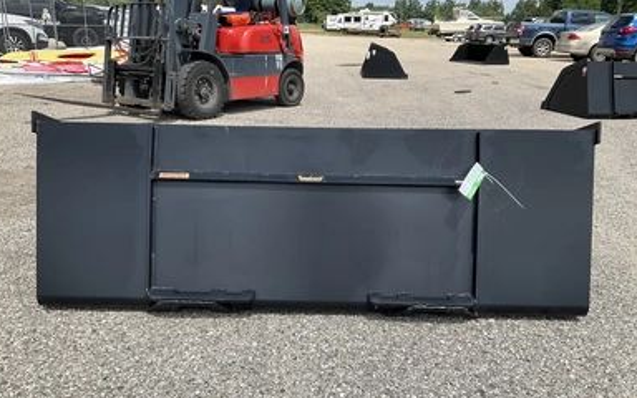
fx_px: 556
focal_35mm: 32
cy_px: 245
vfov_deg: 39.2
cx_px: 309
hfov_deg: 59.6
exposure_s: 1/1311
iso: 25
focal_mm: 3
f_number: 1.8
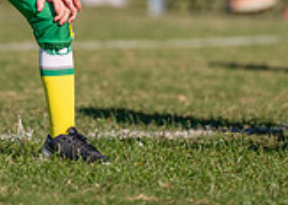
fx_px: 7148
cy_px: -96
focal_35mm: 875
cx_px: 28
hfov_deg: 2.3
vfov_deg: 1.6
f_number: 2.8
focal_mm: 200
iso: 250
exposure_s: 1/8000
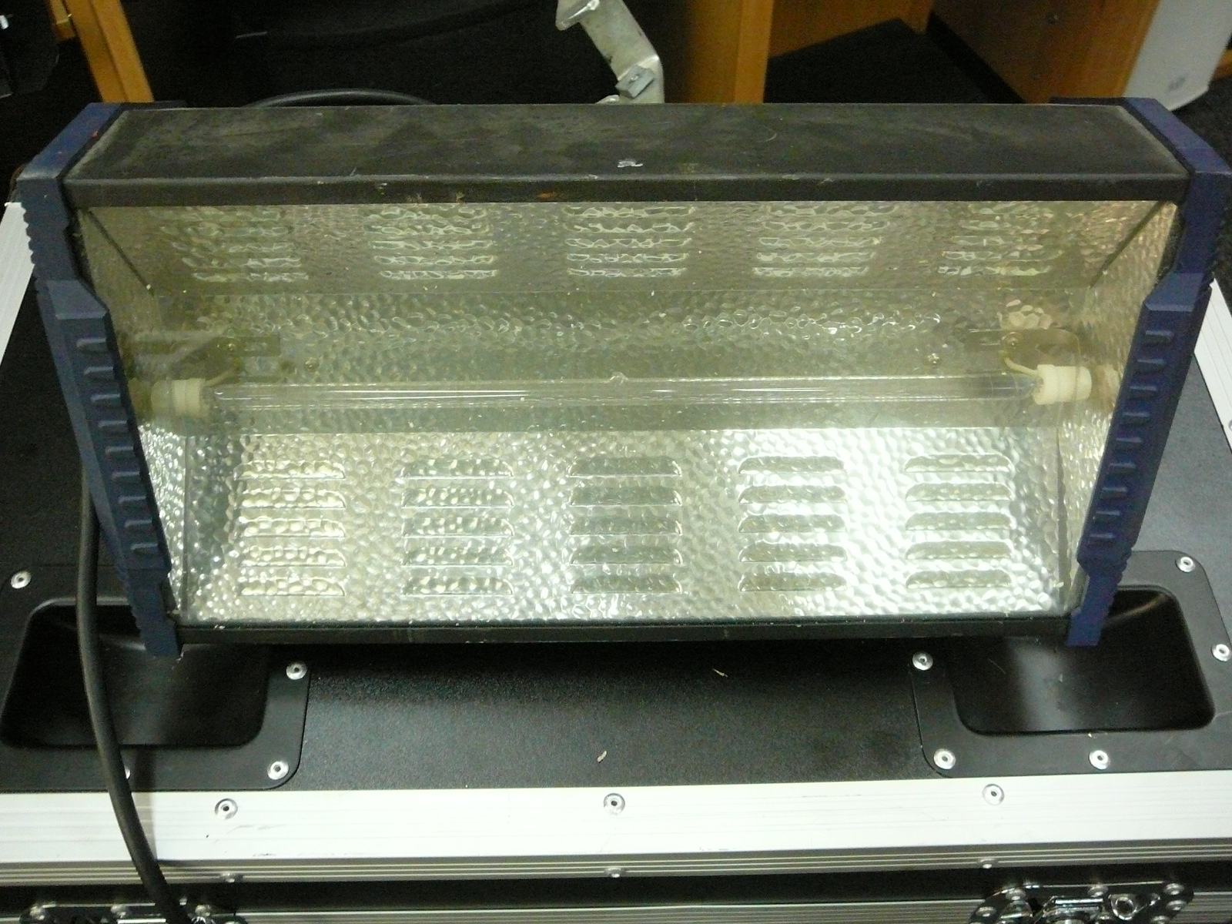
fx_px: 1246
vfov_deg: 40.7
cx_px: 616
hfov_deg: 52.6
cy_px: 462
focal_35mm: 35
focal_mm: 5.2
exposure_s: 1/30
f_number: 2.8
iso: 400
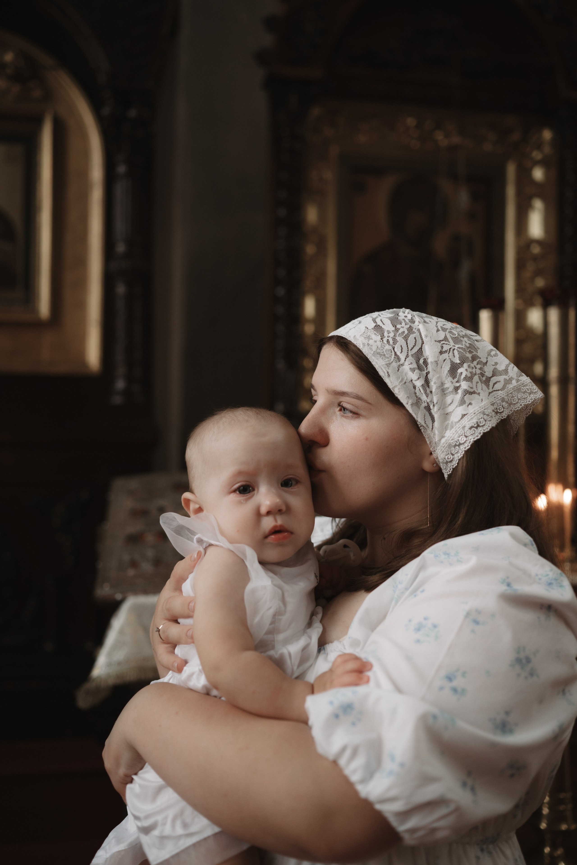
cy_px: 432
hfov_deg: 37.9
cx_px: 288
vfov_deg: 54.4
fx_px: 841
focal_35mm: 35
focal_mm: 35
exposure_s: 1/250
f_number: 2.2
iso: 500
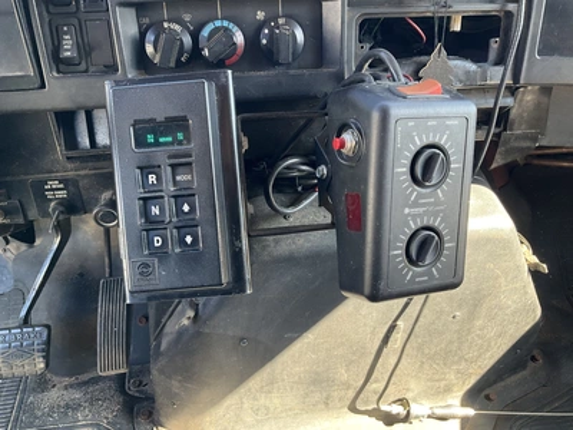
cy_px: 215
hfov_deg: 61.7
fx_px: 480
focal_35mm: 29
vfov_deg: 48.2
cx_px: 286
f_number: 1.8
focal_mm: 3
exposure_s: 1/67
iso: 64
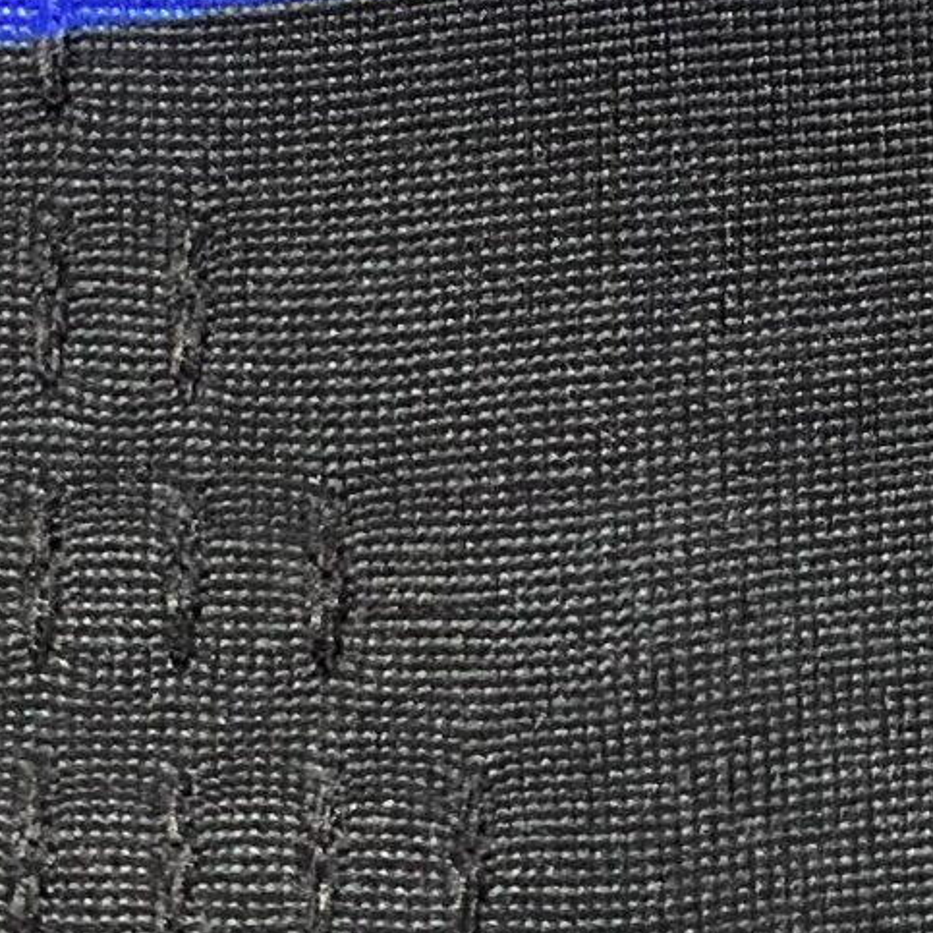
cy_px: -692
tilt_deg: -82.0
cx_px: 1290
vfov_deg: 13.5
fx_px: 3568
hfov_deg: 14.2
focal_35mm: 117
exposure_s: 1/25
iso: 500
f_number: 1.8
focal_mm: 4.25
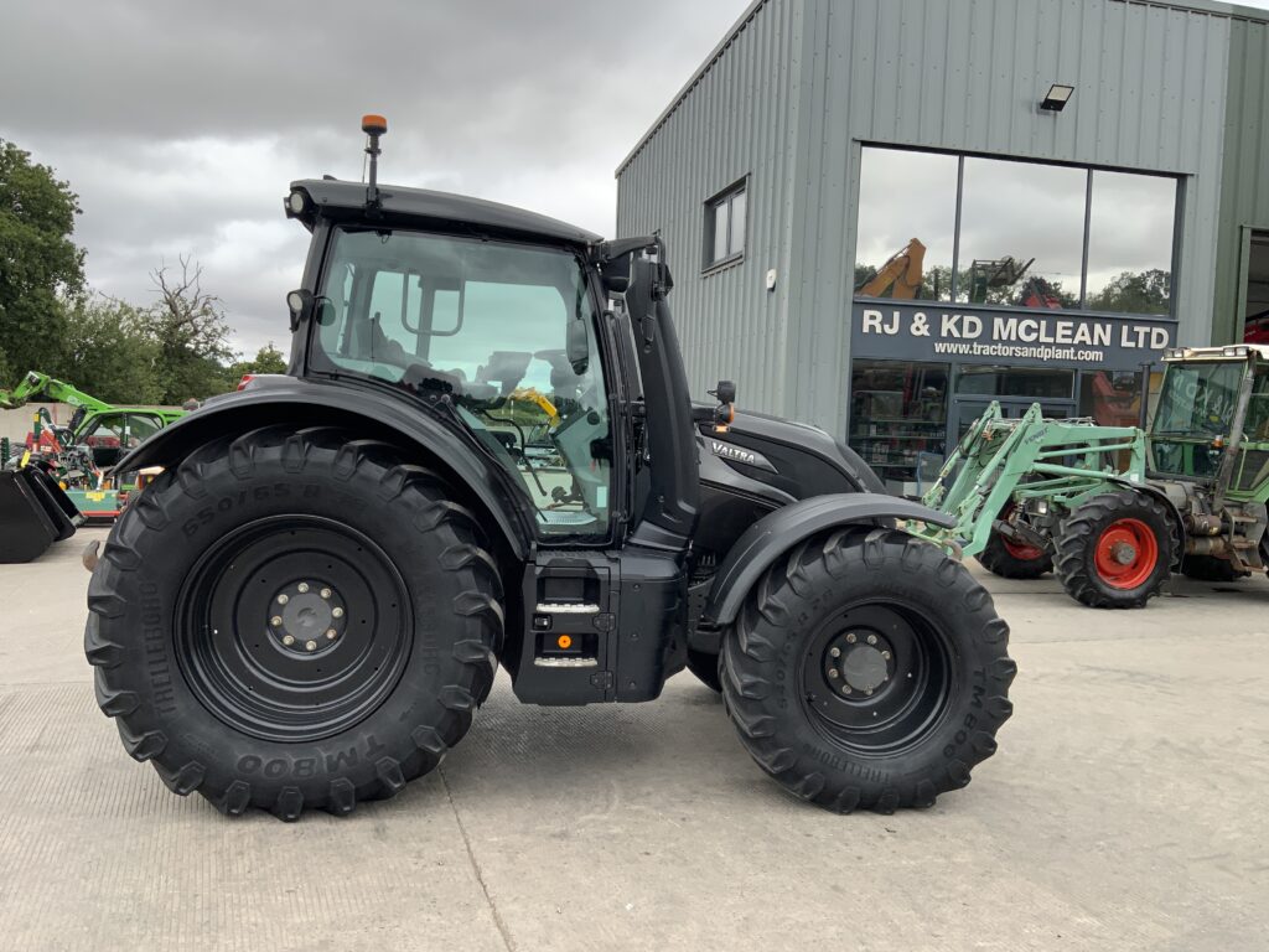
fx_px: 1063
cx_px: 634
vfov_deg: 48.2
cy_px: 476
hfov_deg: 61.7
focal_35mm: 29
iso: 16
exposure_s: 1/465
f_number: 1.8
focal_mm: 3
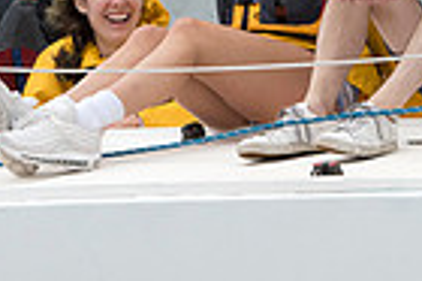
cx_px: 205
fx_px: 4765
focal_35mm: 407
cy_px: 156
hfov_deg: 5.1
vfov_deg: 3.4
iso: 400
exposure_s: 1/800
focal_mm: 98
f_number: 7.1
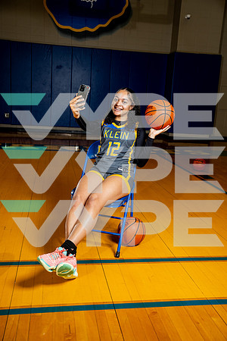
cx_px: 114
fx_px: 350
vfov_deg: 51.9
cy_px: 170
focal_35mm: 37
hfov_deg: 35.9
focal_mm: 37
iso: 160
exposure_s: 1/250
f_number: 4
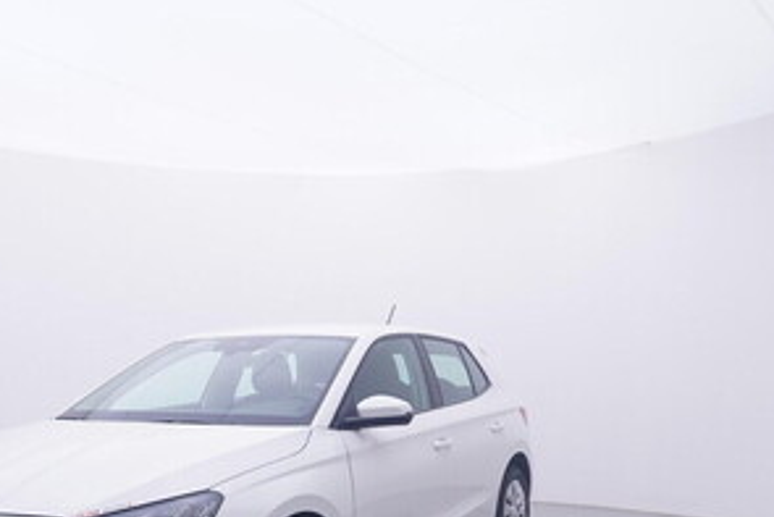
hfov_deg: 46.4
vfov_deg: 31.1
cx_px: 342
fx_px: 902
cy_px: 416
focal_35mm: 42
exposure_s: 1/80
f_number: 5
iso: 200
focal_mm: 15
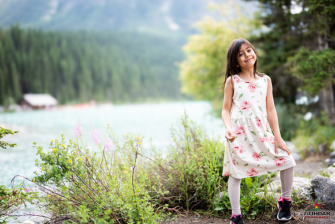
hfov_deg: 54.4
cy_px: 112
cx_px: 168
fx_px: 326
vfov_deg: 37.9
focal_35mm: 35
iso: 200
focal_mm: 35
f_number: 1.2
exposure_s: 1/5000
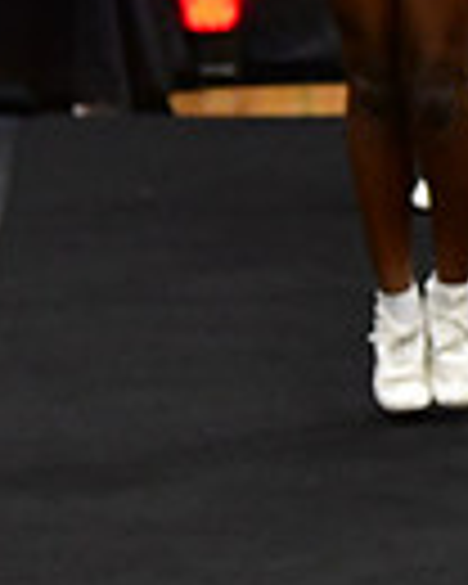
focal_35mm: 641
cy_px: 110
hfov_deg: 2.4
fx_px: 11098
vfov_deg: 3.0
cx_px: 1287
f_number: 4
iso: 4000
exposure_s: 1/400
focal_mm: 102
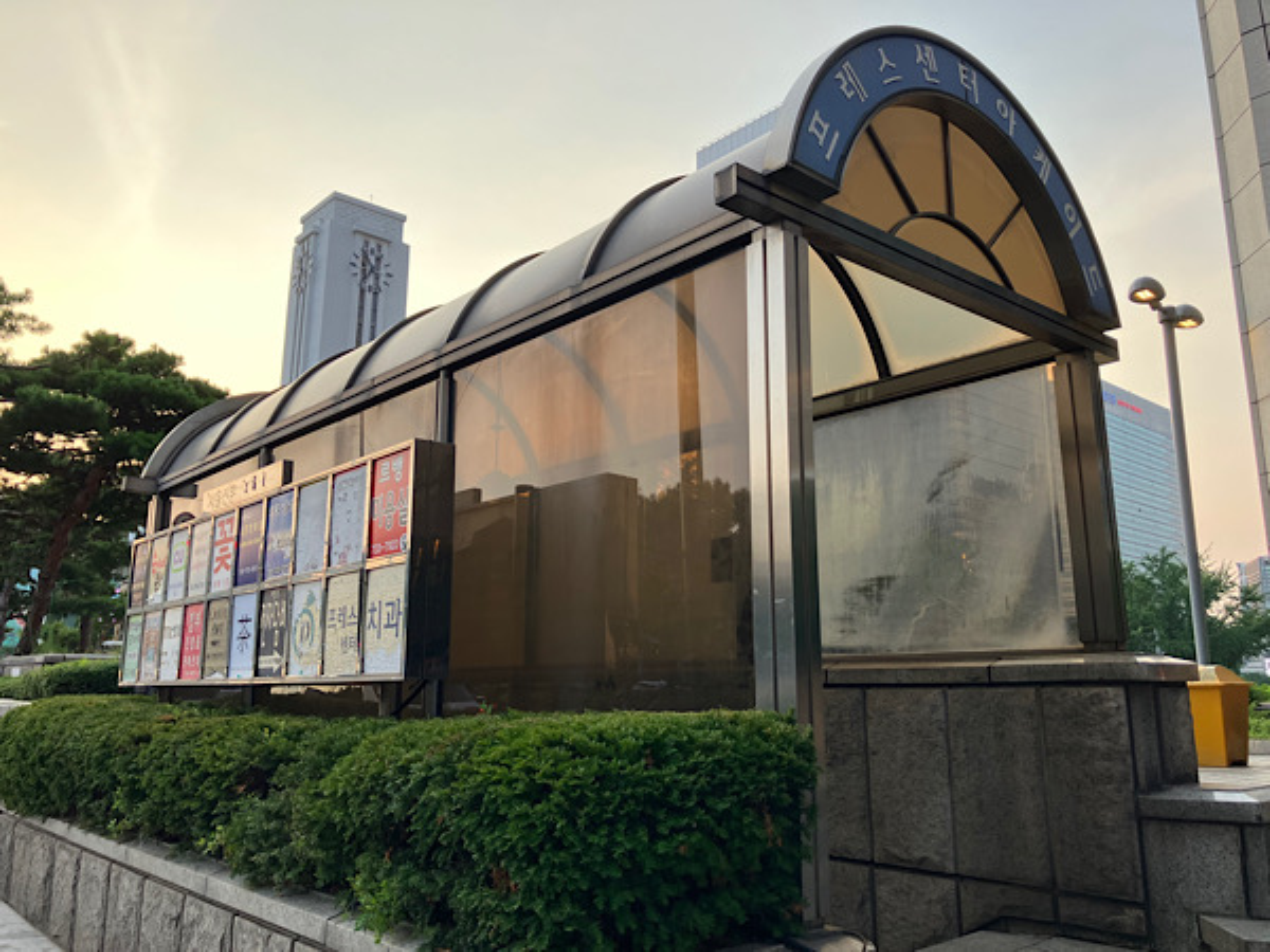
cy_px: 476
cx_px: 635
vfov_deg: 49.7
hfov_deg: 63.4
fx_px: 1027
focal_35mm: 28
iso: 25
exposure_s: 1/241
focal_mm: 3.99
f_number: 1.8
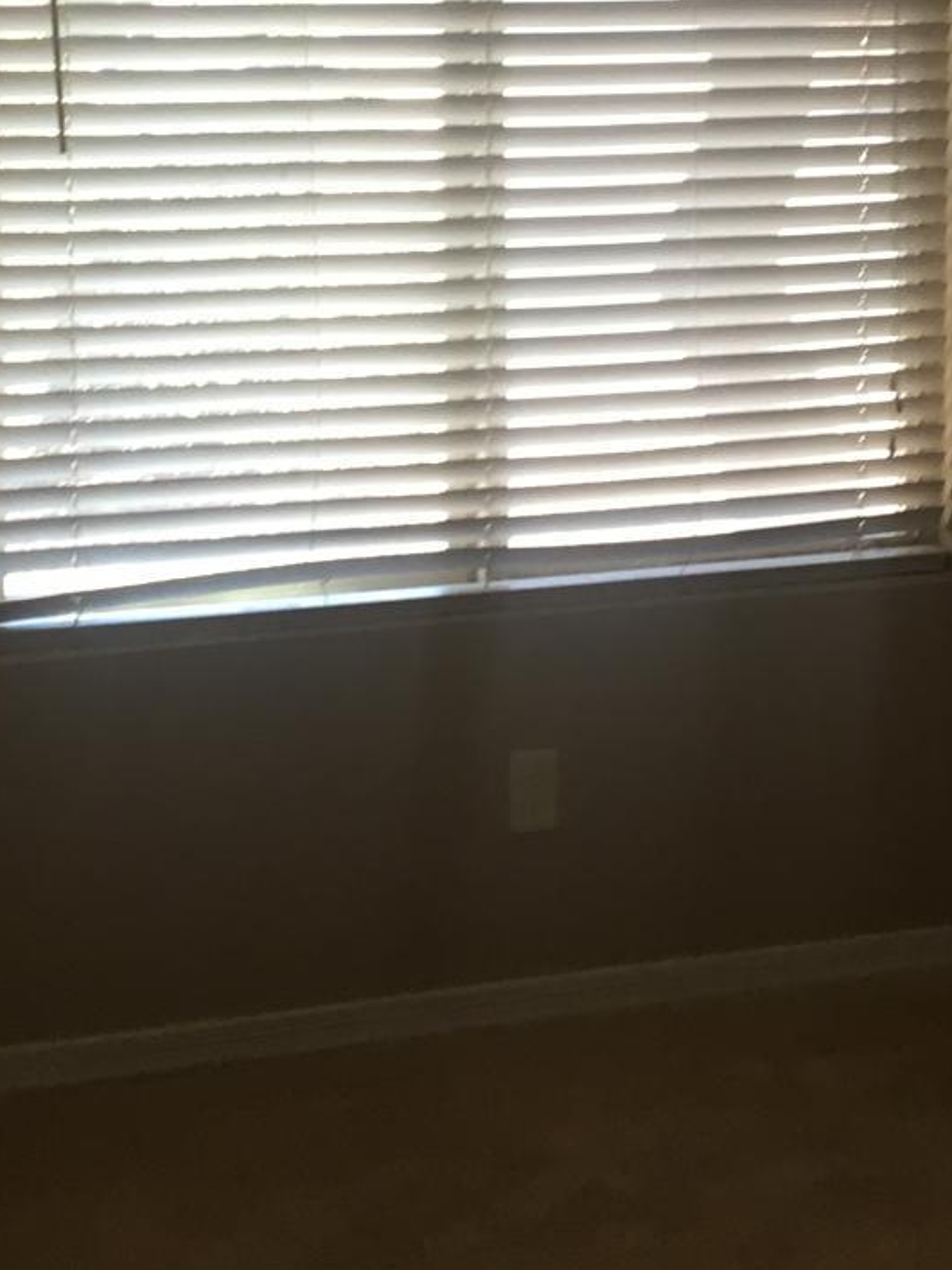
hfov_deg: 18.0
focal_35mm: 82
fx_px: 3008
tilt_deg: -3.9
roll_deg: -1.1
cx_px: 607
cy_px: 241
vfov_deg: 23.5
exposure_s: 1/30
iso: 25
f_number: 2.2
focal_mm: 4.15
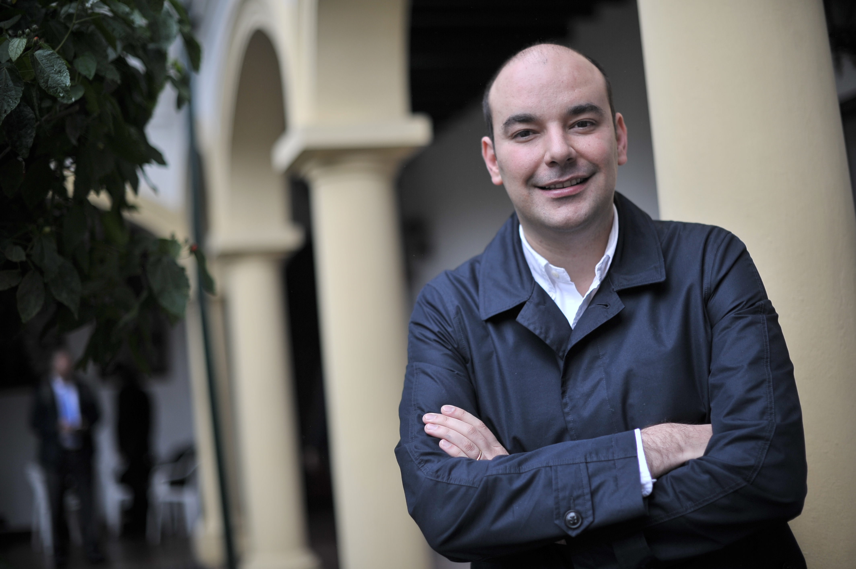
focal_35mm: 50
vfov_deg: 27.0
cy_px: 284
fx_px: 1188
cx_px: 428
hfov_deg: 39.6
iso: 200
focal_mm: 50
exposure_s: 1/3200
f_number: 1.8
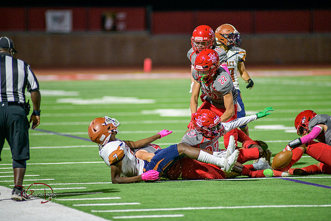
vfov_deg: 4.6
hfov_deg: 6.9
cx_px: 166
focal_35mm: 300
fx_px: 2759
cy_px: 110
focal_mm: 300
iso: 2000
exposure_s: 1/500
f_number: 2.8
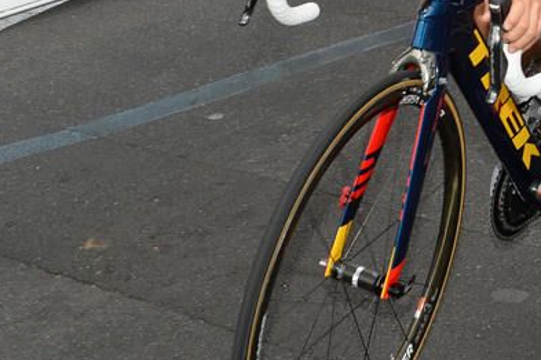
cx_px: 490
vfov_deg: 12.4
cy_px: -97
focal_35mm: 107
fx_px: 1606
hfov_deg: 18.8
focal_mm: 35
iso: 200
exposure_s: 1/250
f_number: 6.3
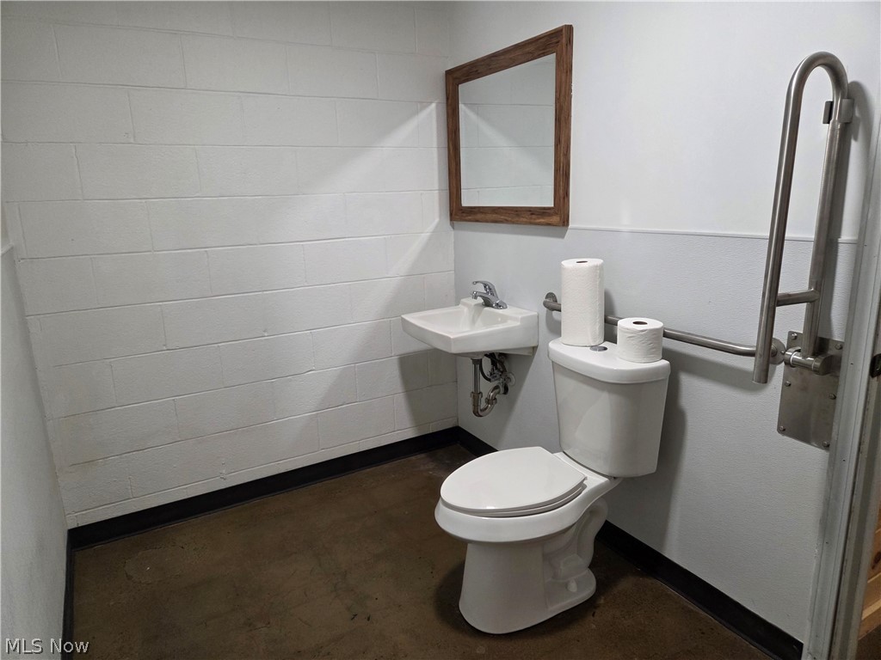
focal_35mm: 23
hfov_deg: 73.9
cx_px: 440
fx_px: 585
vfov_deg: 58.9
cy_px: 330
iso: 320
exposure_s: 1/120
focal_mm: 5.4
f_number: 1.8
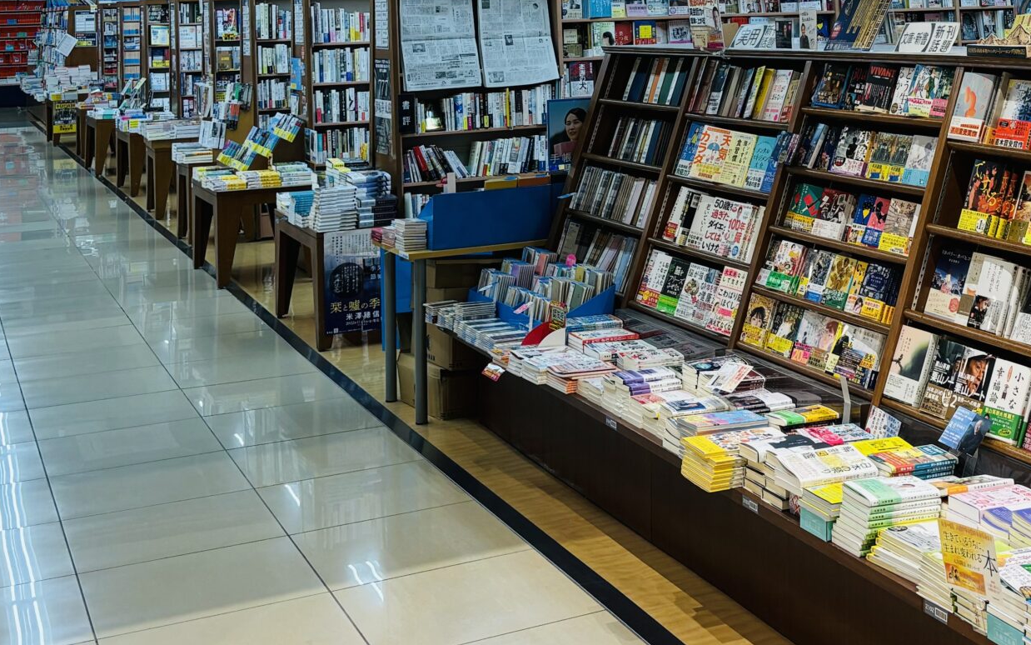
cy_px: -61
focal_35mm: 57
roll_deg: +1.5
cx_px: 862
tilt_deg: +0.7
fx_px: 1602
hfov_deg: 34.3
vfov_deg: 21.6
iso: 64
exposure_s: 1/121
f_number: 1.6
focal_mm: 5.96
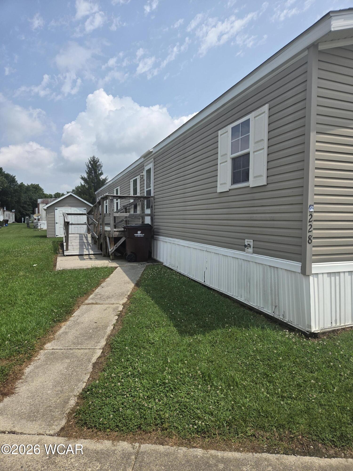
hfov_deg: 58.9
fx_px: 313
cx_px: 176
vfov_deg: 73.9
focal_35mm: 23
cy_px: 236
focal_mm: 5.4
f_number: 1.8
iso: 80
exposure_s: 1/7075
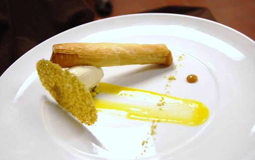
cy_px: 85
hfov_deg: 43.5
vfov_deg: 28.0
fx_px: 320
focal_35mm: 46
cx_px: 128
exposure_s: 1/30
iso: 200
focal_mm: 30
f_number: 4.2
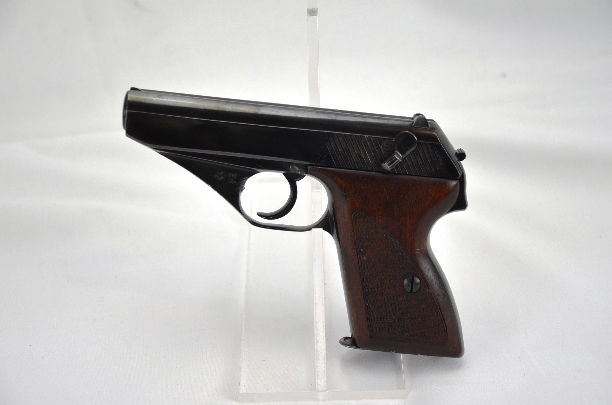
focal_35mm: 87
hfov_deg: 23.4
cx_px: 306
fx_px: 1476
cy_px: 202
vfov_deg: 15.6
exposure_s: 1/250
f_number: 5
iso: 500
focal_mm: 58
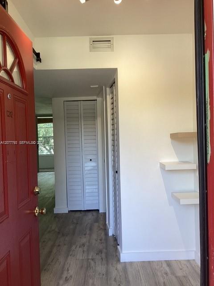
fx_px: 256
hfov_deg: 45.4
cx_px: 107
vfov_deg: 58.4
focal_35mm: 31
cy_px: 143
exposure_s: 1/120
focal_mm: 3.3
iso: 50
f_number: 2.4
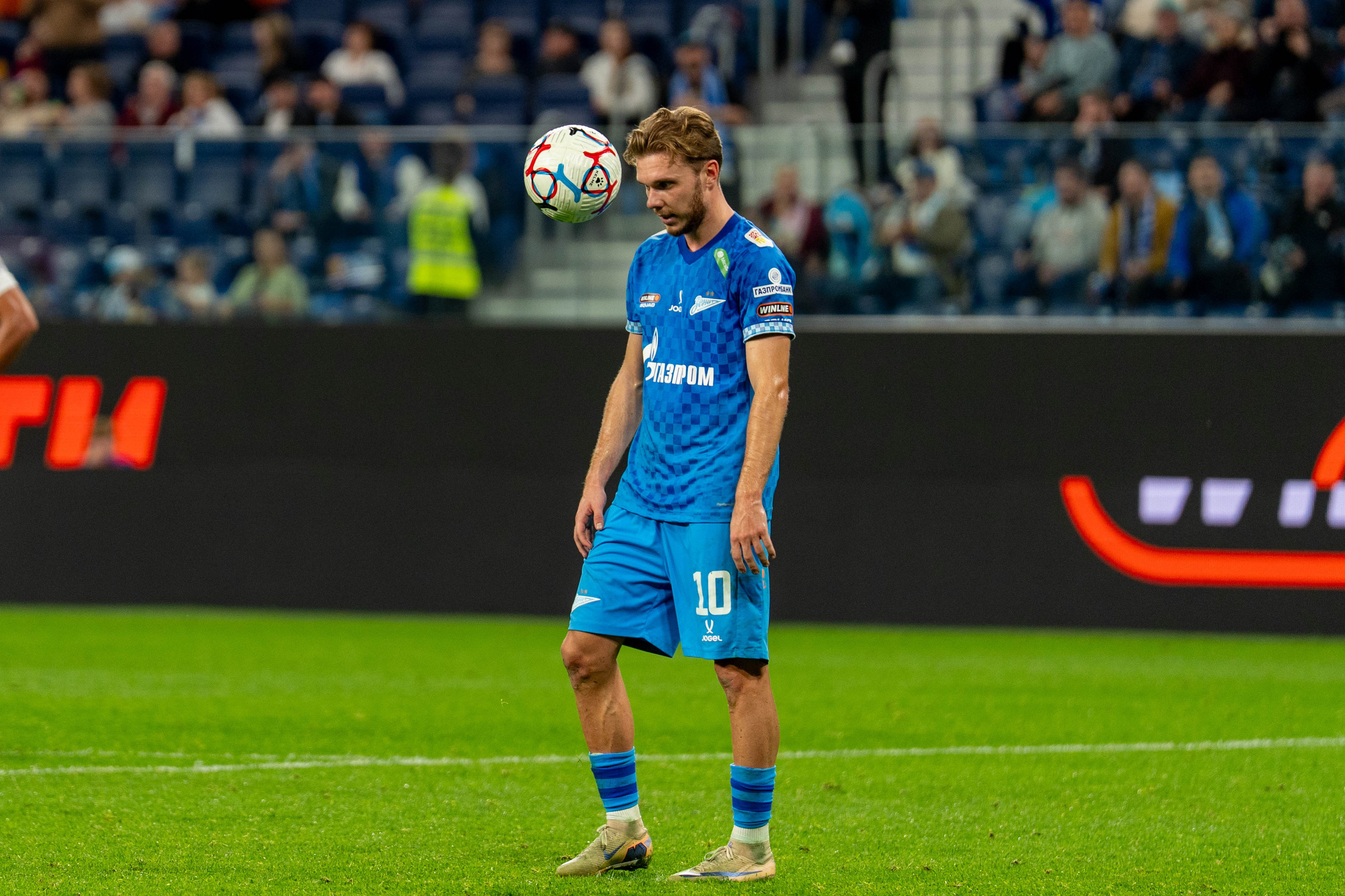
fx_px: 12764
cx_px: 509
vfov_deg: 4.0
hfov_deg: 6.0
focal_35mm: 342
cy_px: 320
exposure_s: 1/1000
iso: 1000
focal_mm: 200
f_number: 2.8
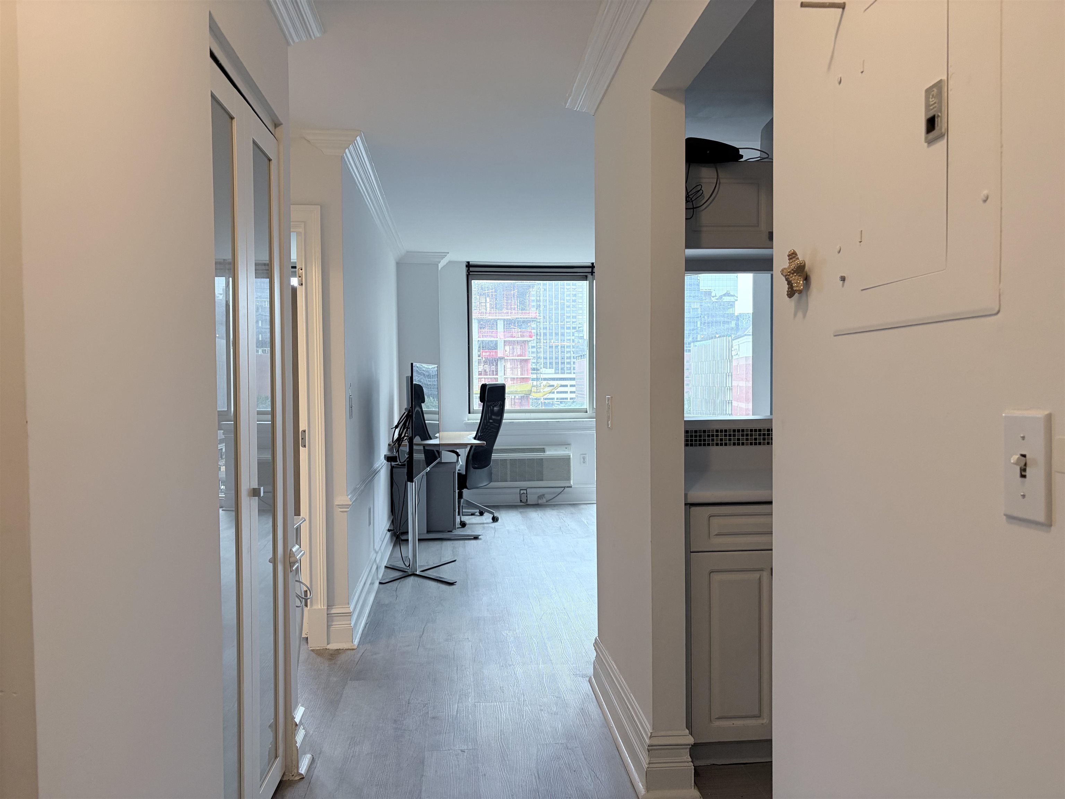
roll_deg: +0.8
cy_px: 400
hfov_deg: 67.3
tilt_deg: -1.9
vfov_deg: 53.1
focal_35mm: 26
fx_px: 800
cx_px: 532
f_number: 1.6
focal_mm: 5.96
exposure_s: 1/120
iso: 200
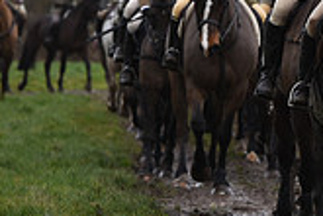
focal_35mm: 564
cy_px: 12
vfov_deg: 2.4
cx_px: 564
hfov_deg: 3.6
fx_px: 5060
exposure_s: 1/1250
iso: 800
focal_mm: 160
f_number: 5.6
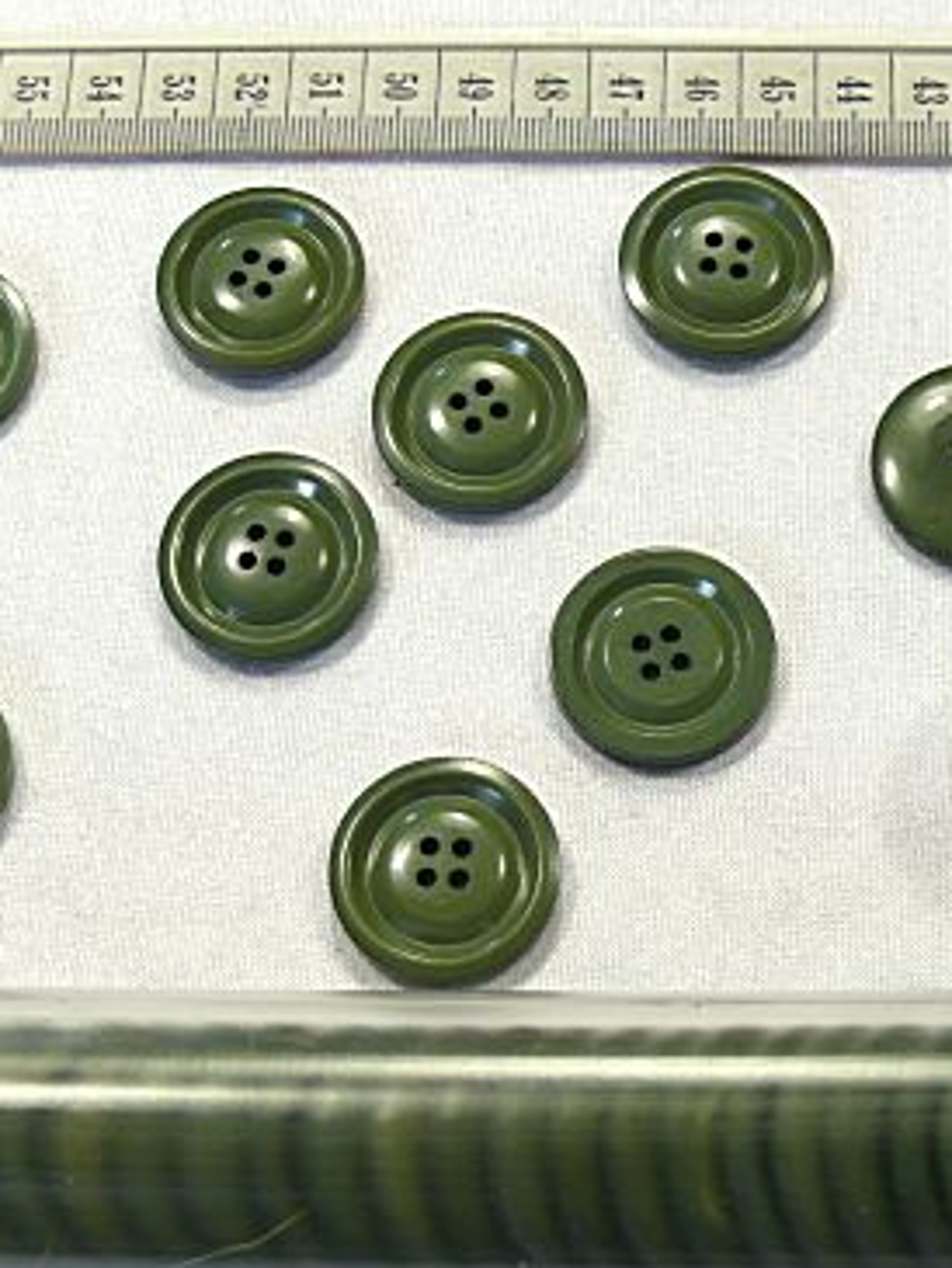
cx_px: 587
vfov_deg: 28.2
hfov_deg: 21.3
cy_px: 636
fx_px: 2529
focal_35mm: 69
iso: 100
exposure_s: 1/60
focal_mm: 8.4
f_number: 2.8
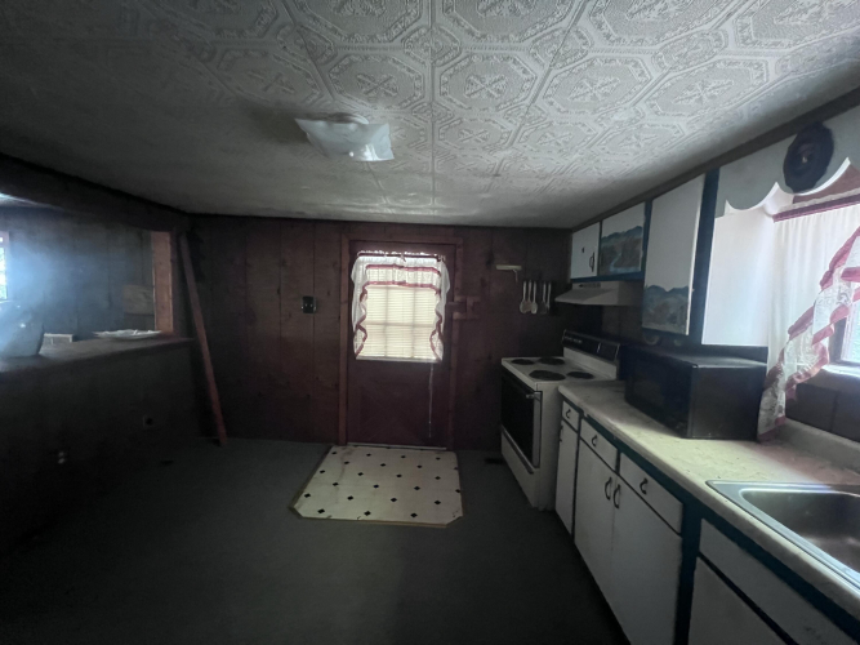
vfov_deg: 89.9
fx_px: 323
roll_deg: -2.0
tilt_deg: -4.4
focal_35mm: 13
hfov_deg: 106.2
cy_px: 322
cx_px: 430
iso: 1250
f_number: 1.8
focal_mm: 1.57
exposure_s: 1/41
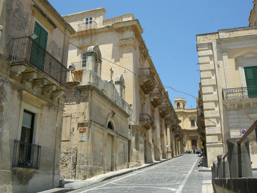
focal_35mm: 36
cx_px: 128
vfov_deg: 39.7
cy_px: 96
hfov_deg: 51.4
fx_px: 267
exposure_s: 1/268
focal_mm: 7.5
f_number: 5.4
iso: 64
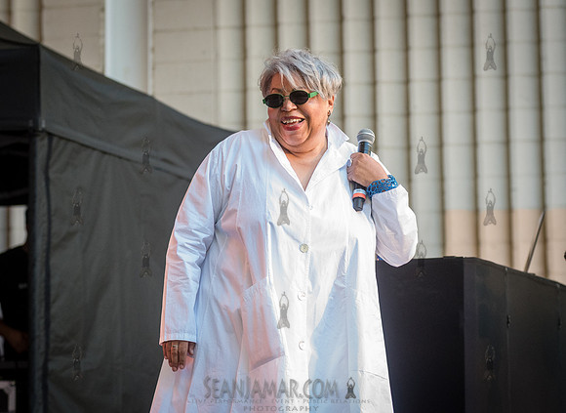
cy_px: 158
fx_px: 2123
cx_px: 279
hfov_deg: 15.2
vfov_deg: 11.1
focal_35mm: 131
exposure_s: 1/500
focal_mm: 100
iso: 3200
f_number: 4
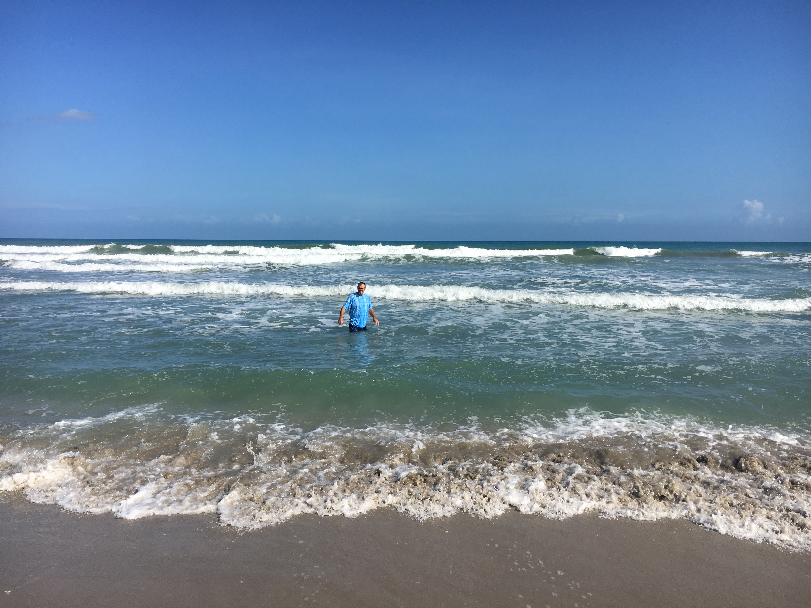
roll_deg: +0.6
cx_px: 406
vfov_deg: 48.2
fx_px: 679
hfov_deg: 61.7
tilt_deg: -5.4
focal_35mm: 29
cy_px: 304
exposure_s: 1/3205
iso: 25
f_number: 2.2
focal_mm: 4.15
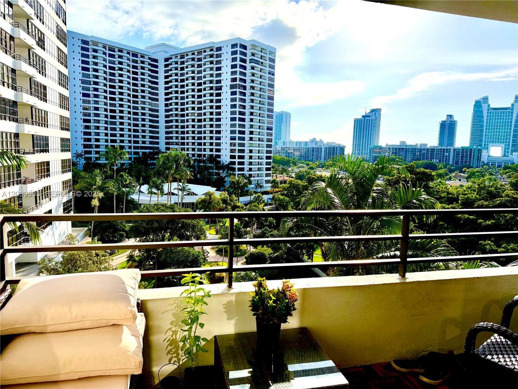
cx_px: 259
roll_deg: -2.1
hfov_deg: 71.6
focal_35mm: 24
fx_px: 359
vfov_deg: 56.8
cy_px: 194
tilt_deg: -5.6
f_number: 1.78
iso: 100
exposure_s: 1/10309
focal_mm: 6.76
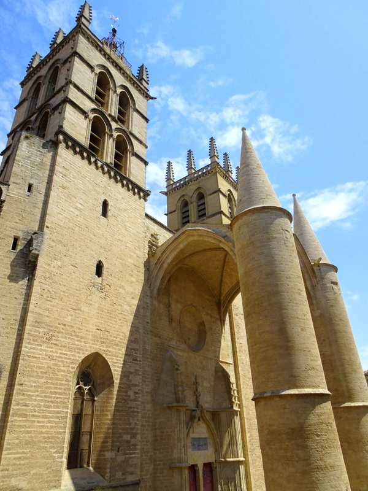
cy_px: 246
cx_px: 184
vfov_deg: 71.6
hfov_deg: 56.8
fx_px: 340
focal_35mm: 24
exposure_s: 1/1000
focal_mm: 4.1
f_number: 3.5
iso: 80
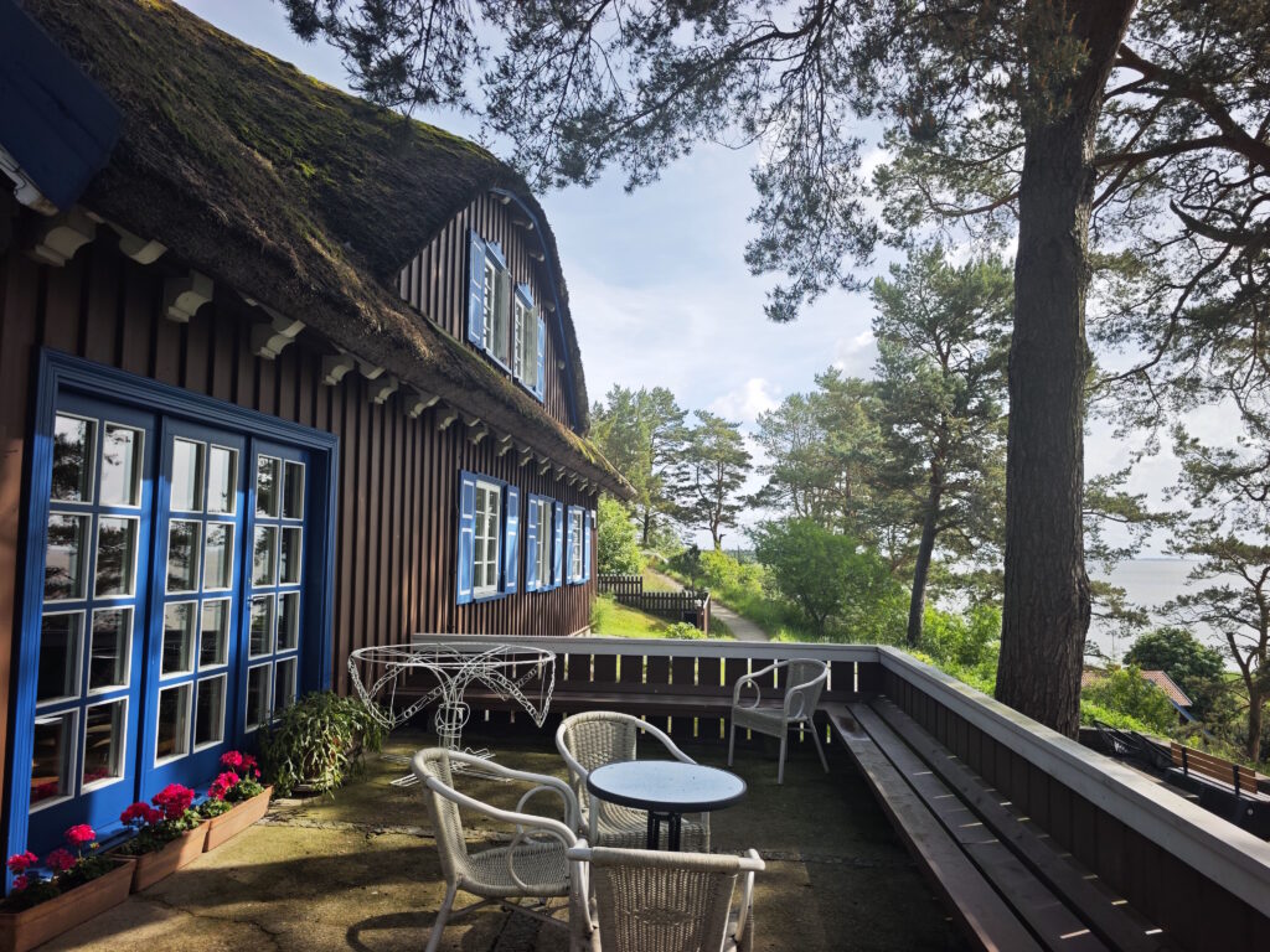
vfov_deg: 58.9
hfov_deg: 73.9
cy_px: 476
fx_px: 844
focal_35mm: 23
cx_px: 635
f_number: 2
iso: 50
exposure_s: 1/1027
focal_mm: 8.72
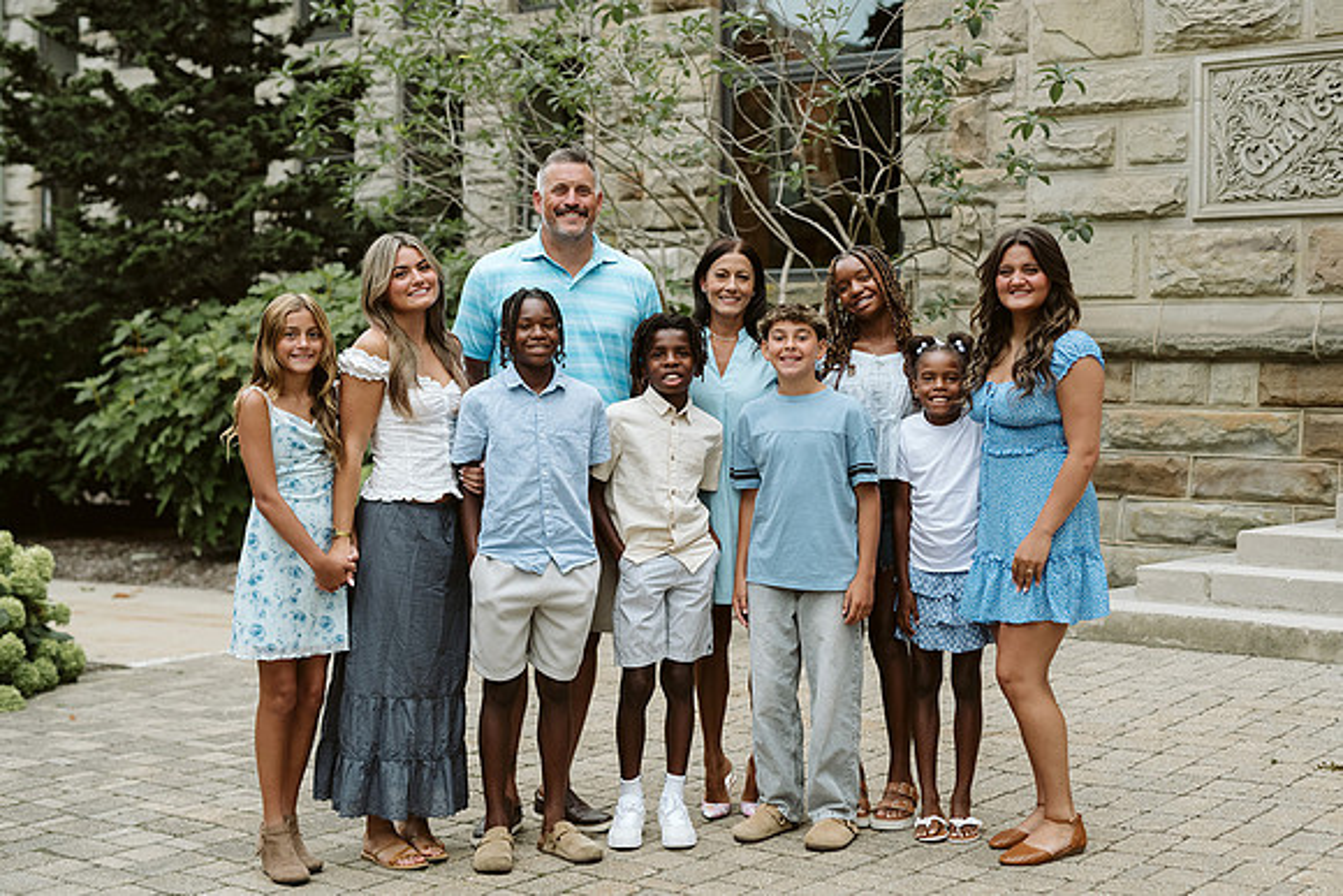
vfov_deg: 25.0
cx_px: 727
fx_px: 2019
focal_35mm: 54
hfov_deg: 36.8
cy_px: 424
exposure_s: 1/320
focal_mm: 50
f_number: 2.8
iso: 800
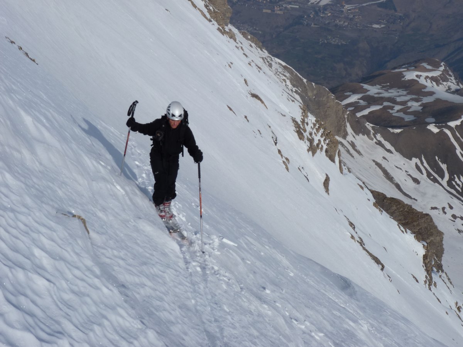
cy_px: 174
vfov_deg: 26.6
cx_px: 232
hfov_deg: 34.9
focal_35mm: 55
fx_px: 736
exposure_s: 1/500
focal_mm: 9.8
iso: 80
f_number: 7.1
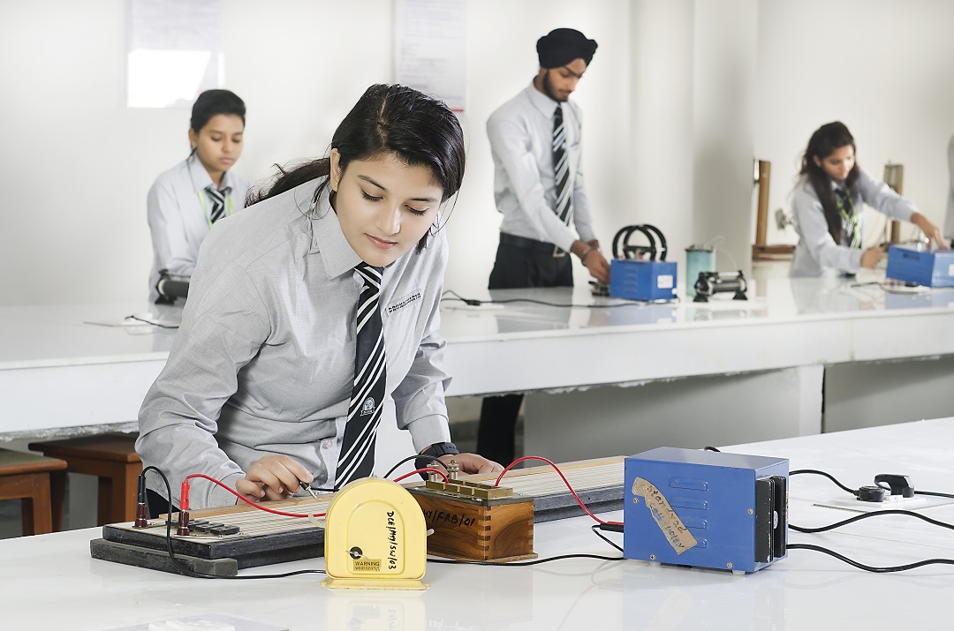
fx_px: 2459
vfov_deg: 14.6
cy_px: 316
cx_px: 477
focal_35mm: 93
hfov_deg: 22.0
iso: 100
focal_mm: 62
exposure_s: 1/60
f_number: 7.1
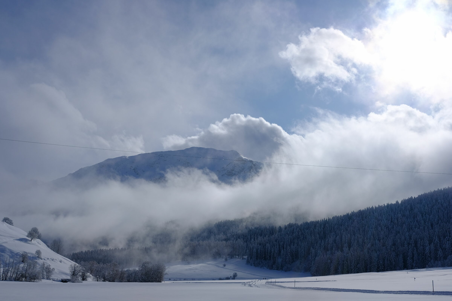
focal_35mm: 41
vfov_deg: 32.6
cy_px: 150
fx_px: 515
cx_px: 226
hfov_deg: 47.4
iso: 200
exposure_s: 1/1700
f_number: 10
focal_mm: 27
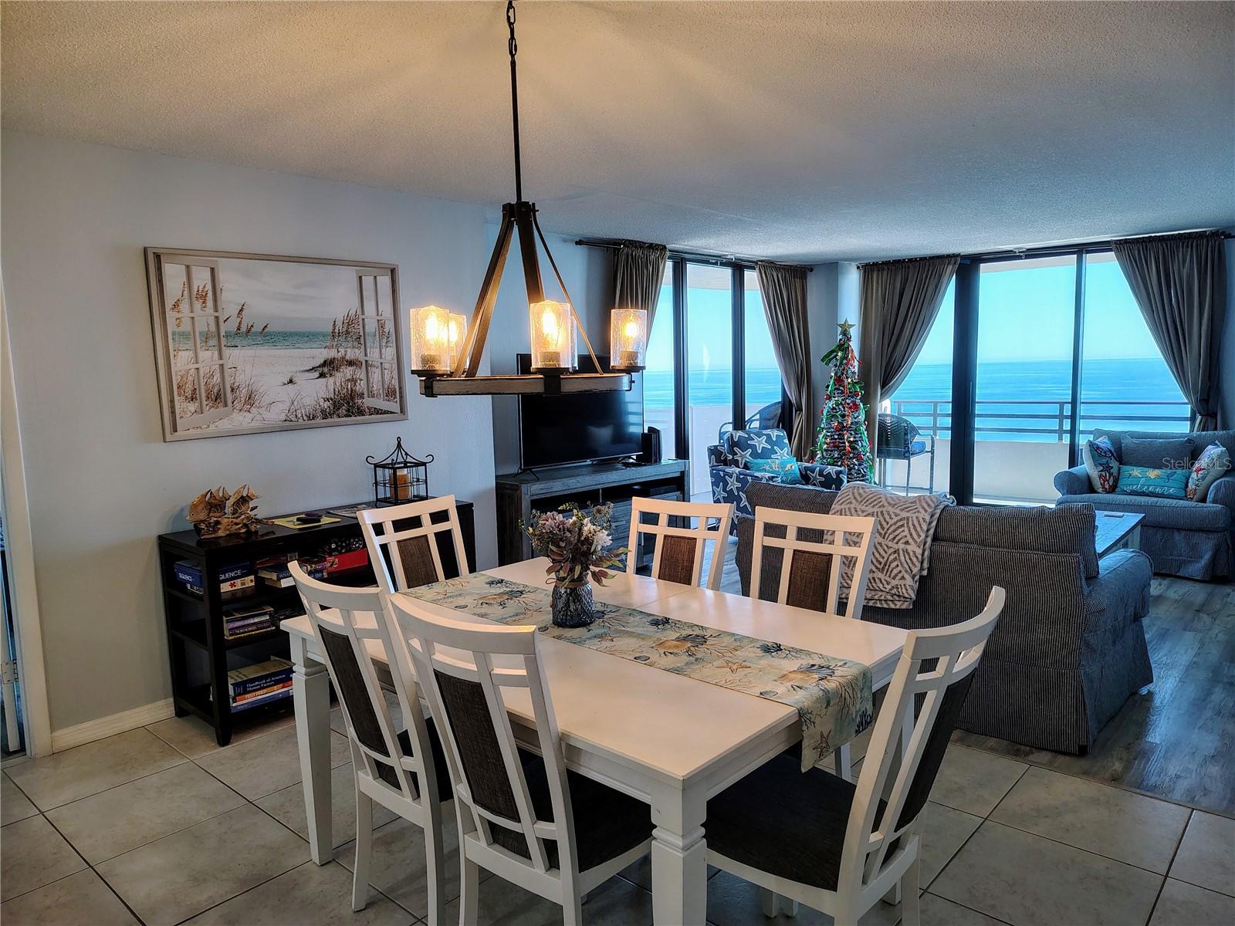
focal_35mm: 24
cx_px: 618
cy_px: 463
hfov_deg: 71.6
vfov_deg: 56.8
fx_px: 856
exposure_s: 1/120
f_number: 1.8
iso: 400
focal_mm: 5.56
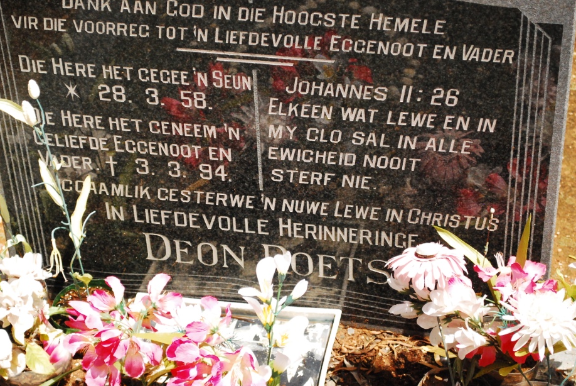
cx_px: 259
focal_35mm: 87
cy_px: 183
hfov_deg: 23.3
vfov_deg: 15.7
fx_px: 1393
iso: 1600
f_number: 5.6
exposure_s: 1/4000
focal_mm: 52
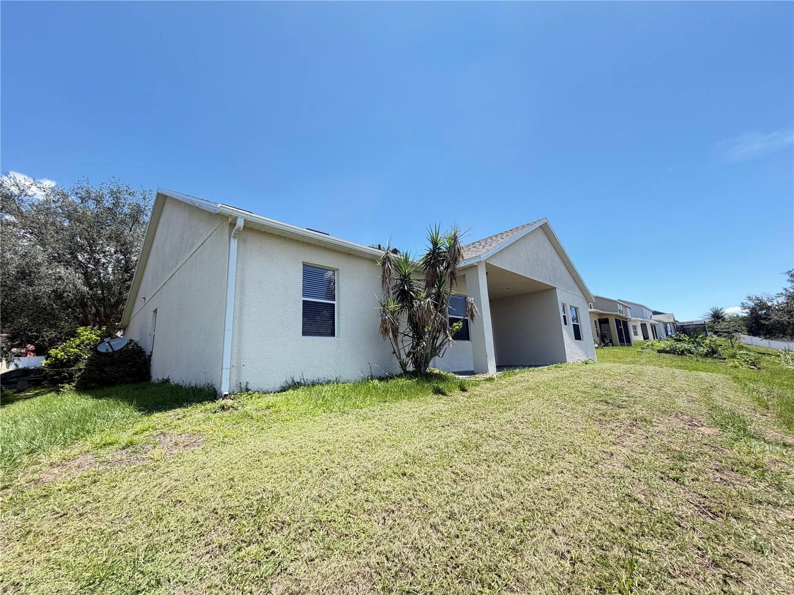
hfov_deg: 102.1
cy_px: 298
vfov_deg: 85.7
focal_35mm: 14
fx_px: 321
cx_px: 397
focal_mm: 2.22
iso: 64
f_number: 2.2
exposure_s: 1/436
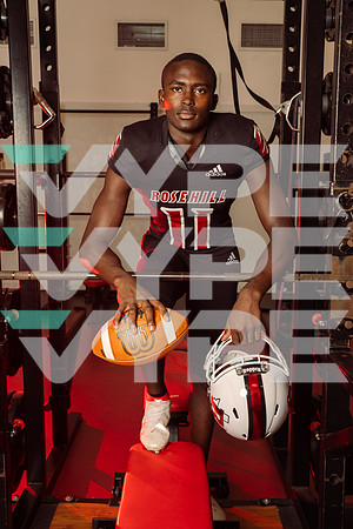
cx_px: 176
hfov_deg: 34.2
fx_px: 574
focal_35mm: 39
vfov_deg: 49.6
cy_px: 264
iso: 250
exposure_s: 1/250
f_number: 6.3
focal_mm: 39
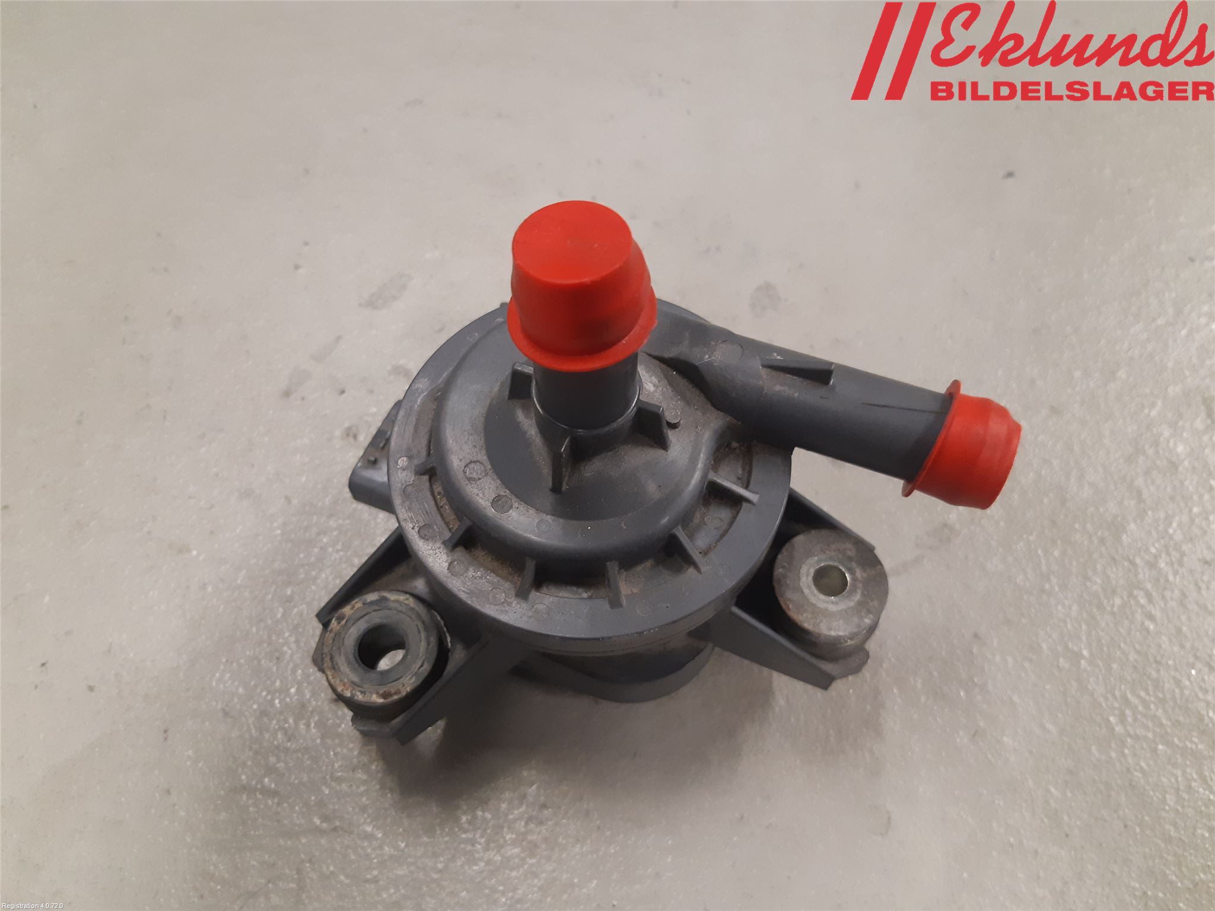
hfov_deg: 67.3
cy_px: 456
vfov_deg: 53.1
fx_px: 913
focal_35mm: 26
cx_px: 608
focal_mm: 3.93
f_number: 1.7
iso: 200
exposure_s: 1/50
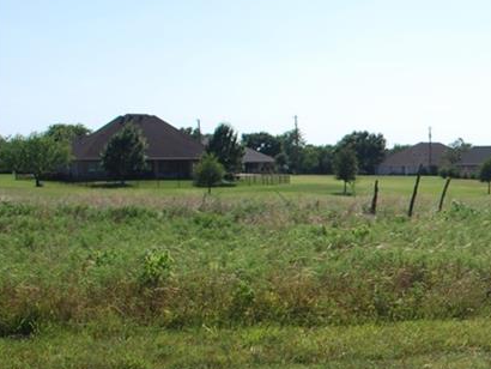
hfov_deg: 24.3
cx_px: 605
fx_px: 1022
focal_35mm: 72
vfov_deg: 20.4
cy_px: 218
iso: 100
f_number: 8
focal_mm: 20
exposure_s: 1/250
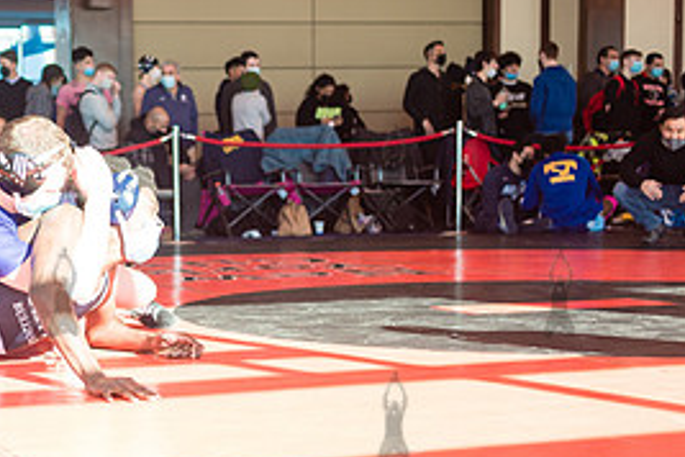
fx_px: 1446
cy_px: 291
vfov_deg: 17.9
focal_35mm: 76
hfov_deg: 25.8
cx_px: 62
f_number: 2.8
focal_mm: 35
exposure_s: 1/320
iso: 400
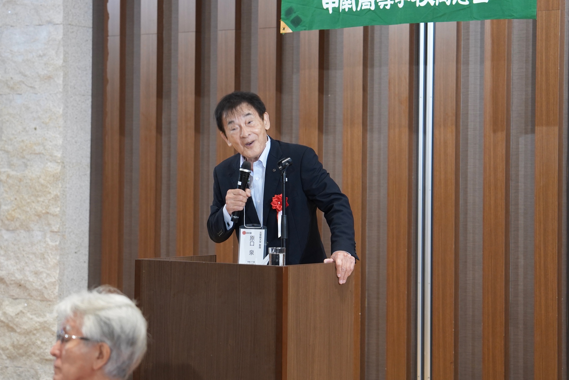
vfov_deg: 17.9
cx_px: 269
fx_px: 1201
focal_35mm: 76
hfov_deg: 26.6
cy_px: 190
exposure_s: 1/80
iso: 800
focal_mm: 70
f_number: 2.8
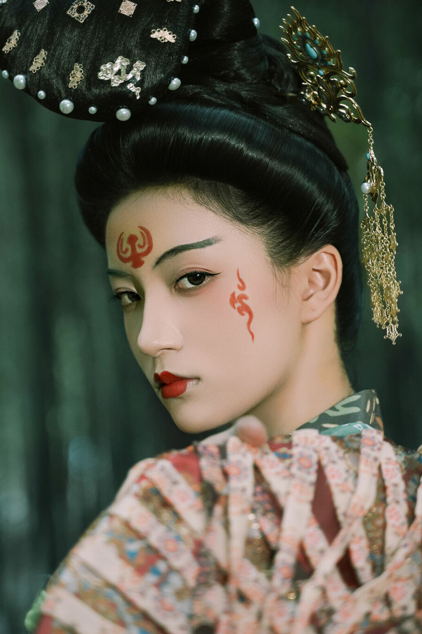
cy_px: 323
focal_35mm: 87
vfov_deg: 23.4
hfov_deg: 15.7
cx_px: 209
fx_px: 1530
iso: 2500
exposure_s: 1/320
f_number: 2.8
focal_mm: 75
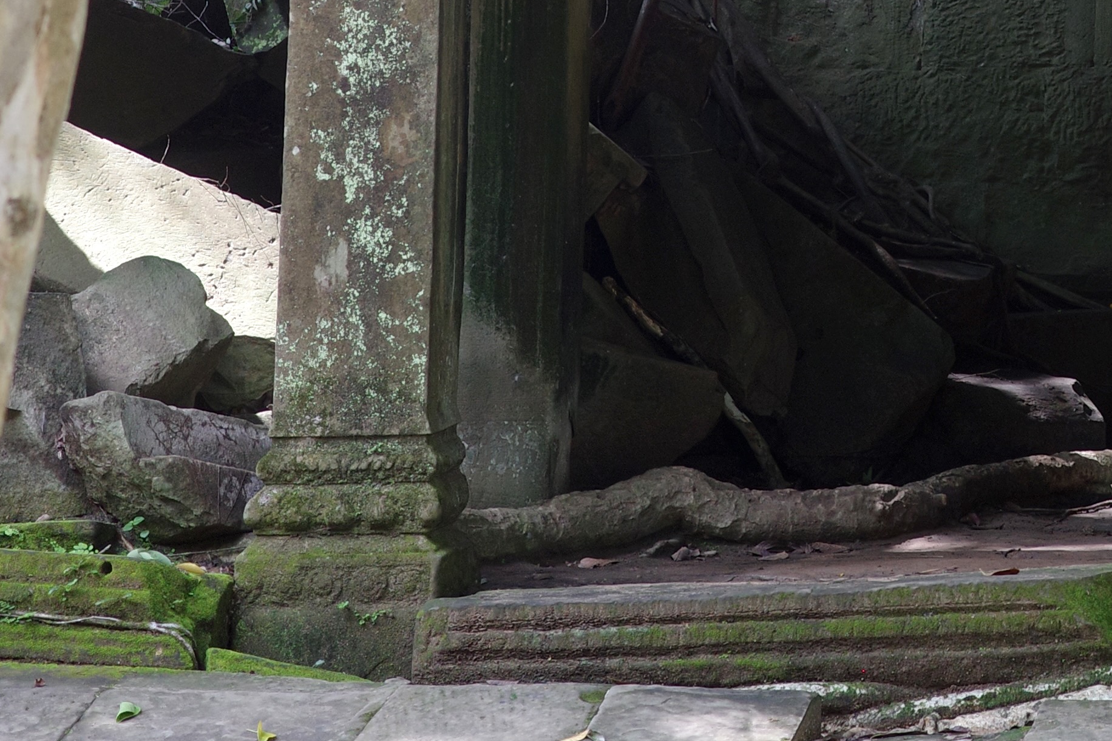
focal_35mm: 131
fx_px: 4046
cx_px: 1520
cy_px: -390
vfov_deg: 10.1
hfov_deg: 14.8
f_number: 2.8
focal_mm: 26
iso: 200
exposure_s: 1/80
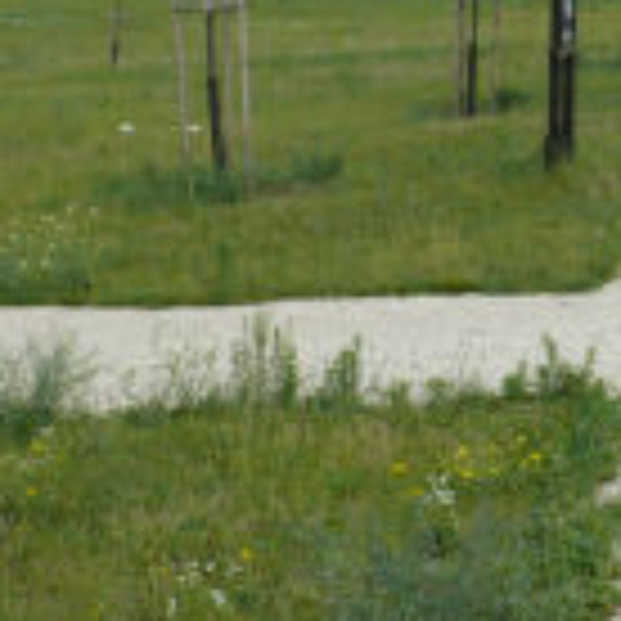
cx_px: 788
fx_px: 2050
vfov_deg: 17.0
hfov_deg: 16.4
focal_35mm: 101
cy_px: 68
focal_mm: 7.4
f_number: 6.3
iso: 100
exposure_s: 1/400
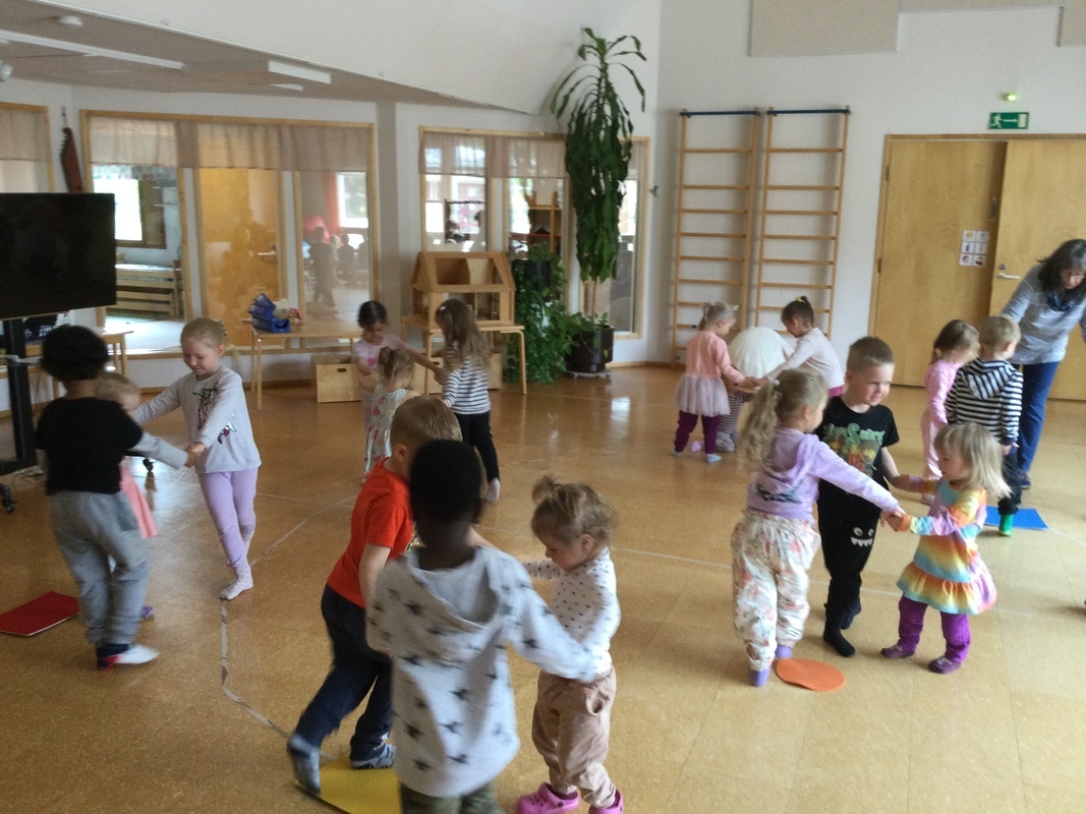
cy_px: 407
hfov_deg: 58.4
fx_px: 972
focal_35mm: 31
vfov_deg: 45.4
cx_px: 543
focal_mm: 3.3
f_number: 2.4
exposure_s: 1/33
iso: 100
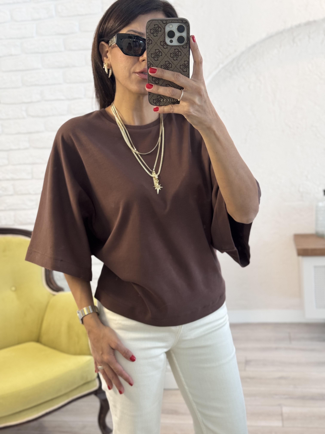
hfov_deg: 30.3
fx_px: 601
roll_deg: +4.3
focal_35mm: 48
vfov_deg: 39.7
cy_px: 217
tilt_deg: -22.2
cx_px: 162
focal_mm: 6.76
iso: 100
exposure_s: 1/60
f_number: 1.78
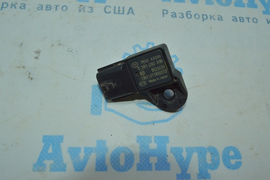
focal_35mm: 30
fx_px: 225
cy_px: 90
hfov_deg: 62.0
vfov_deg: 43.5
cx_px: 135
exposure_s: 1/80
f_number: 16
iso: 1600
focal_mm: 20
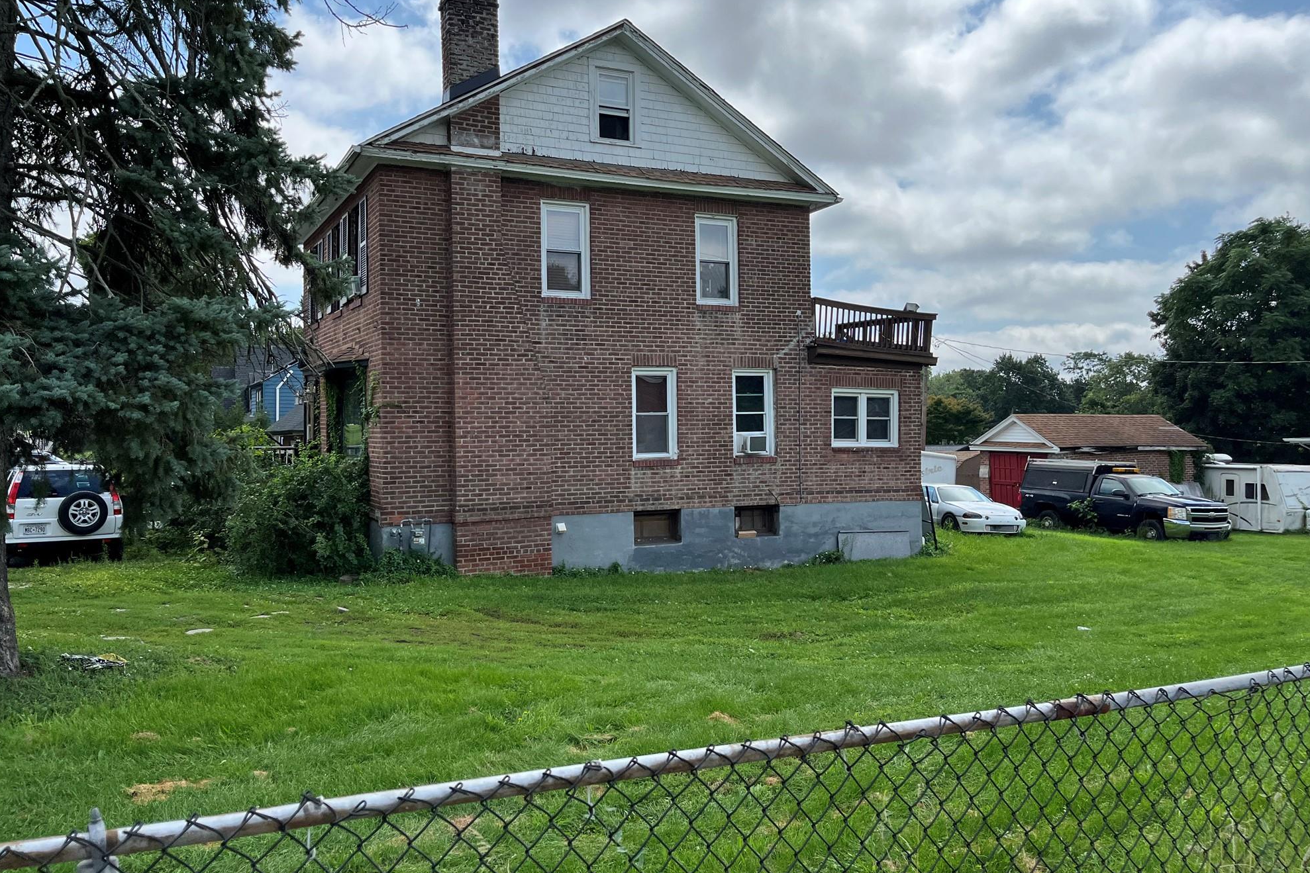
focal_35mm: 28
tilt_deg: -1.3
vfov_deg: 46.4
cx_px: 638
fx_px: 1019
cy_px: 406
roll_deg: +0.8
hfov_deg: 65.5
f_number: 1.6
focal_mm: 5.1
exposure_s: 1/4016
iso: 50
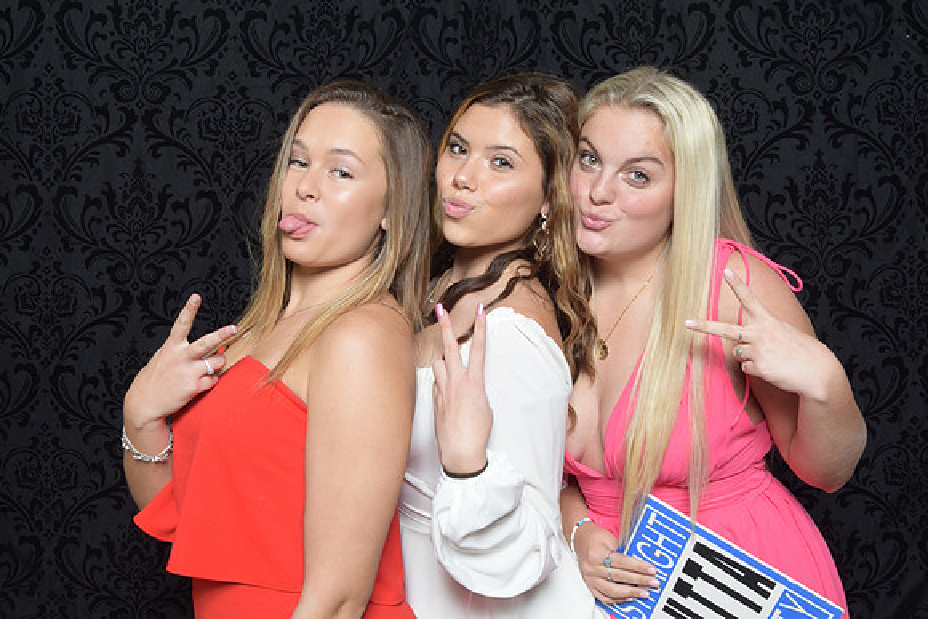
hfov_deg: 49.5
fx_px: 1006
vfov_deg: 34.2
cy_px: 310
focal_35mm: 39
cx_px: 464
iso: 500
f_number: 20
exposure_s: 1/60
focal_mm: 26
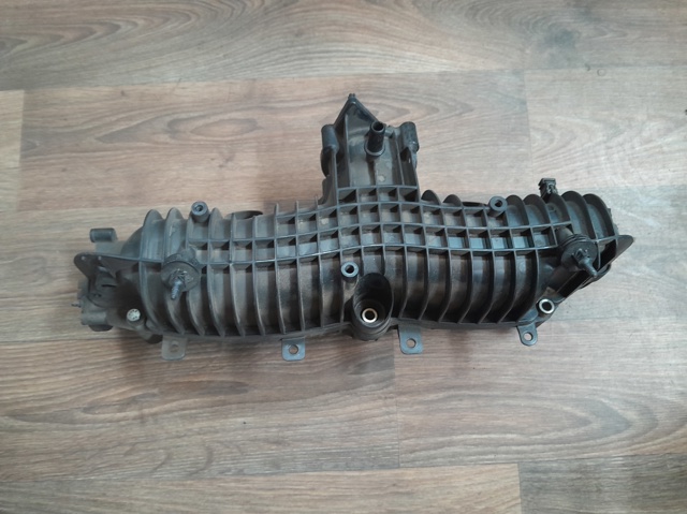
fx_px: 516
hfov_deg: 67.3
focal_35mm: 26
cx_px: 344
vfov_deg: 53.0
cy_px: 257
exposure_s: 1/40
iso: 400
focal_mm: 3.98
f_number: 1.8
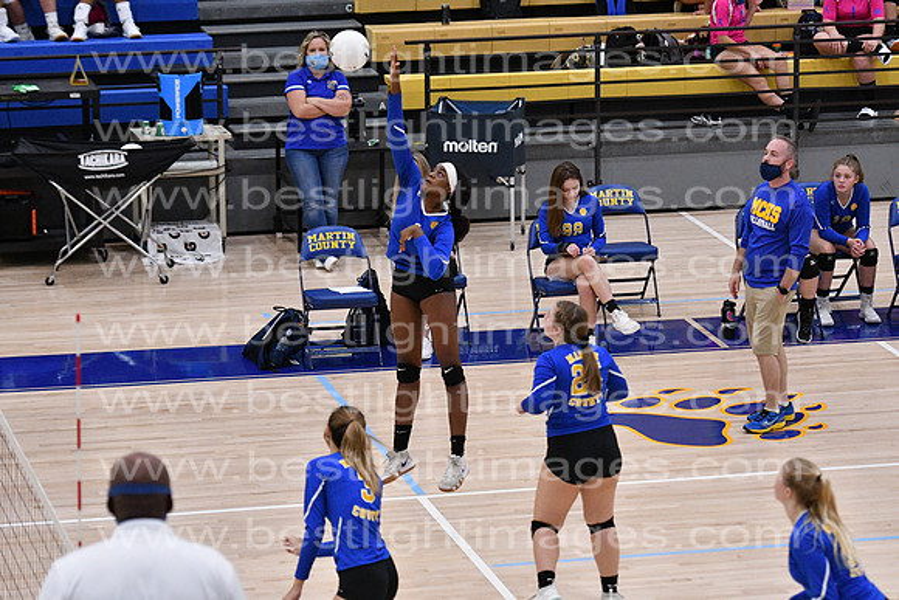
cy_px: 300
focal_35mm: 158
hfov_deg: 13.0
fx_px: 3934
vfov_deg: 8.7
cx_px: 450
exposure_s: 1/1250
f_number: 3.2
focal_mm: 105
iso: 6400
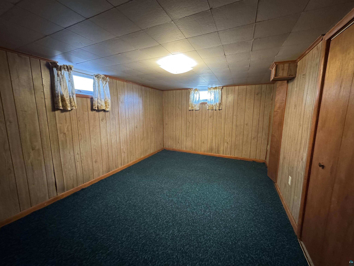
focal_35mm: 14
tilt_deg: -9.3
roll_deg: -0.2
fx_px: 143
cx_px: 177
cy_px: 133
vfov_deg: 85.7
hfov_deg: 102.1
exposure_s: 1/40
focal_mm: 2.22
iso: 1000
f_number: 2.2
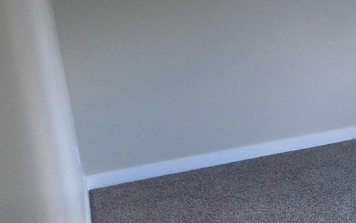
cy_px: 106
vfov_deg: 17.2
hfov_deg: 23.7
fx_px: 737
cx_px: 472
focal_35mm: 76
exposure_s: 1/50
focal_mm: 4
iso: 80
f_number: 3.1
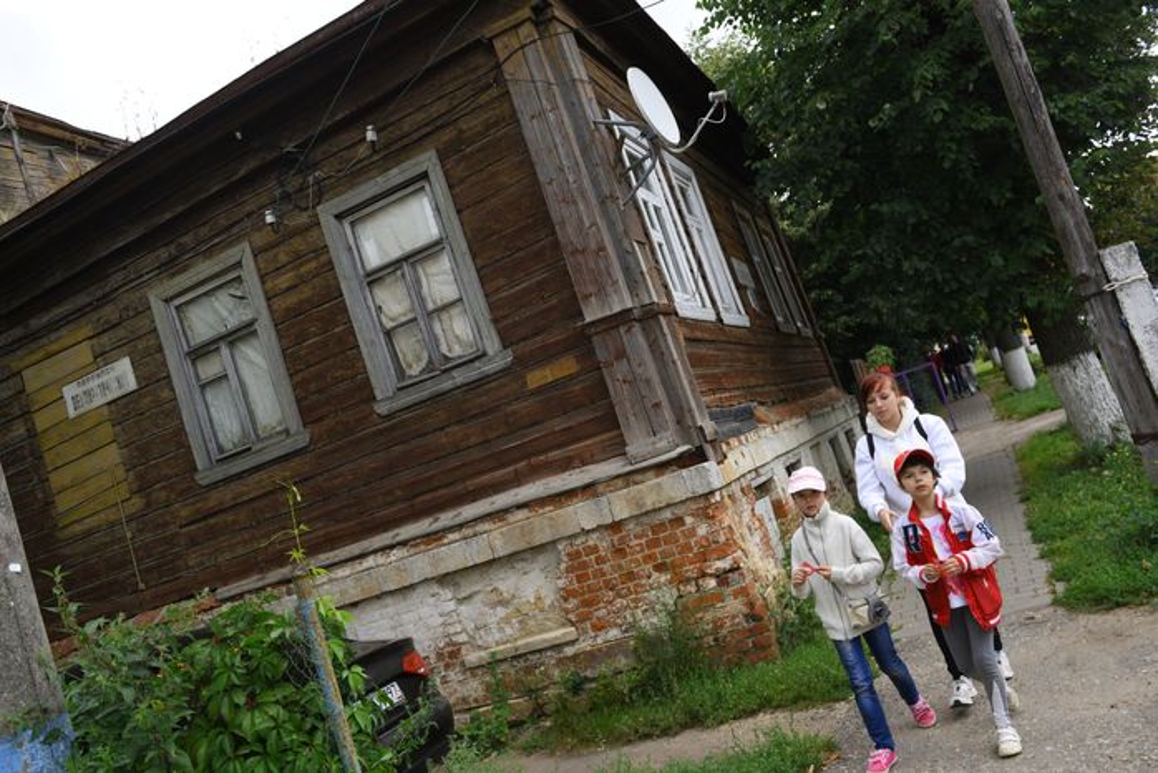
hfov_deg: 60.3
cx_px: 579
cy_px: 386
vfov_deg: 42.4
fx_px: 998
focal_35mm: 31
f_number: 5.6
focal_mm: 31
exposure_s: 1/250
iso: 400
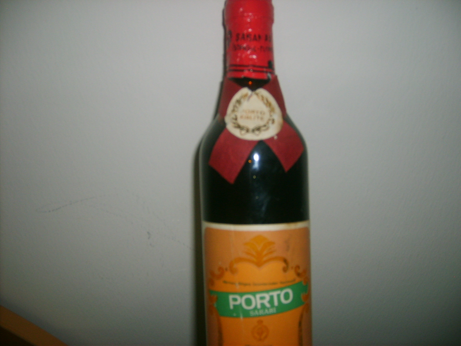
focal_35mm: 35
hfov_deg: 52.6
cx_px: 230
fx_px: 466
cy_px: 173
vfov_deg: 40.7
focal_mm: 5.8
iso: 100
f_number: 2.8
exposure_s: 1/30
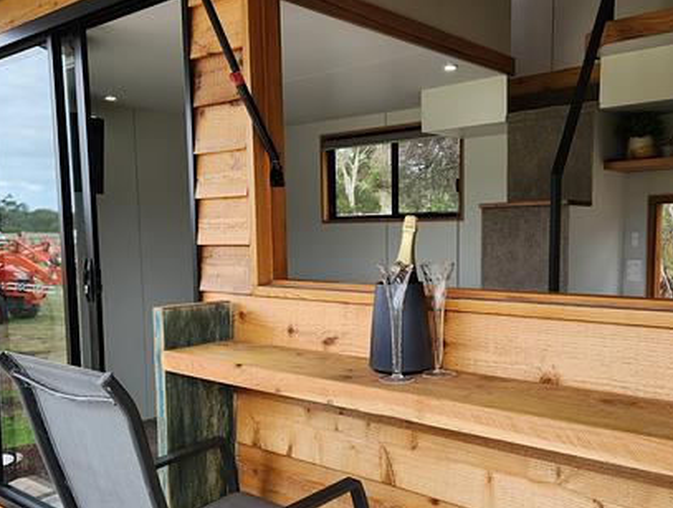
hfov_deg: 52.3
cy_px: 300
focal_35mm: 35
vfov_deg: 40.7
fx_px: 682
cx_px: 389
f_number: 1.8
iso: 20
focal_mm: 5.4
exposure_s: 1/180
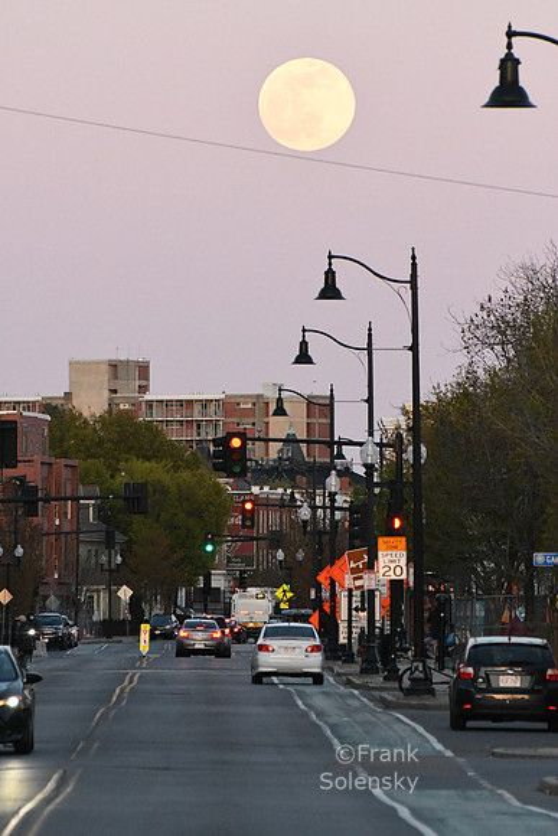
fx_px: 9410
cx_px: 279
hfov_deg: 3.4
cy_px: 418
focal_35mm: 405
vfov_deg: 5.1
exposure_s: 1/1250
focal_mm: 270
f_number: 8
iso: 10000
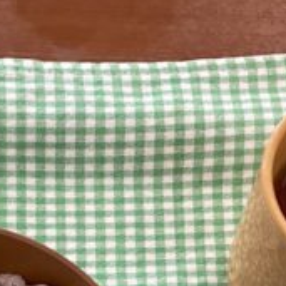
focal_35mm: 112
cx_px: 0
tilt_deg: -71.8
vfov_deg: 14.6
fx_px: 1047
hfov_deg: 15.3
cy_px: 421
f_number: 2.4
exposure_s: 1/60
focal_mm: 3.3
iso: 200
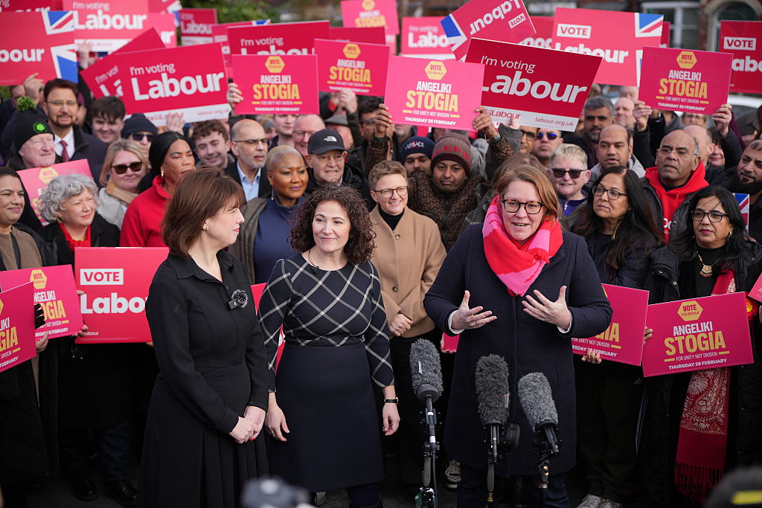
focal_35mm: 50
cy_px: 254
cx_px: 381
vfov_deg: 27.0
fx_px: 1058
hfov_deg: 39.6
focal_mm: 50
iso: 125
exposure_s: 1/1500
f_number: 2
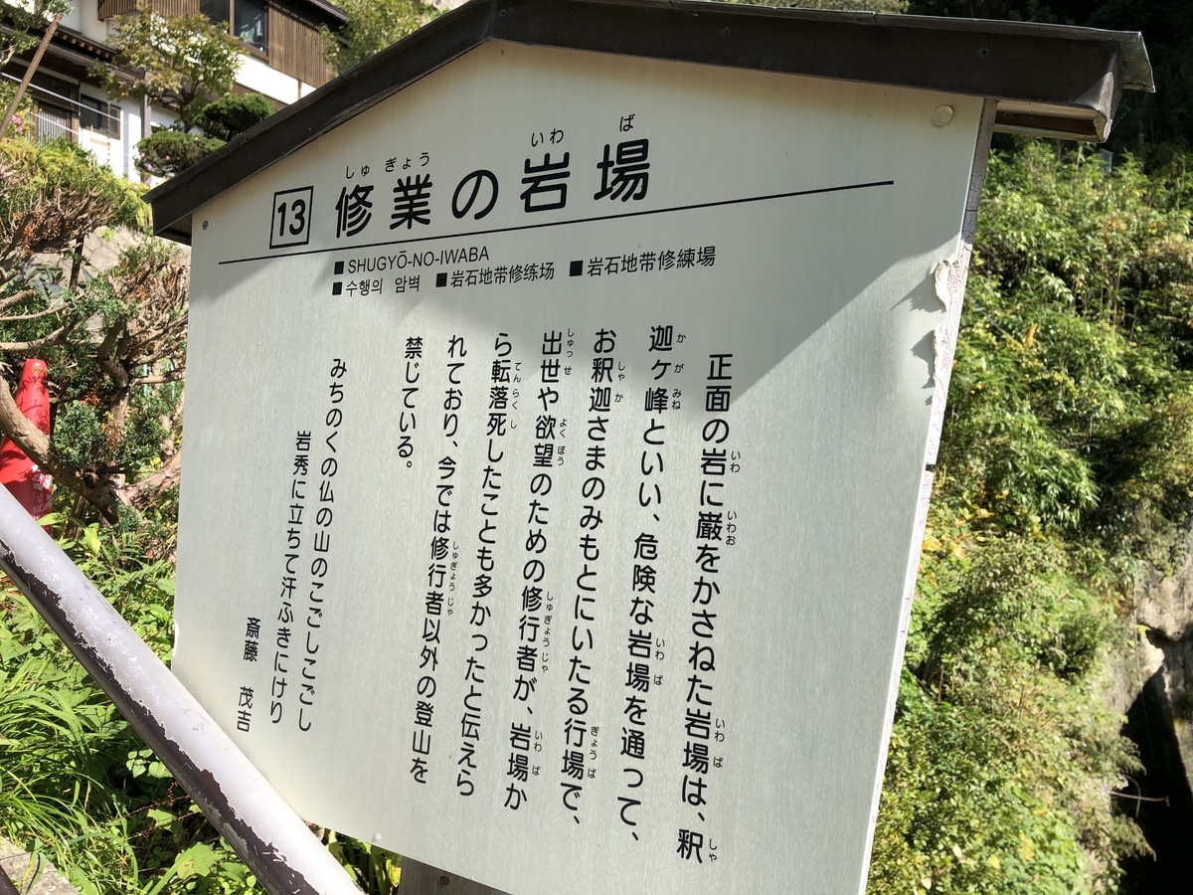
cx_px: 596
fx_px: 965
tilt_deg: +3.1
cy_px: 448
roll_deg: +1.3
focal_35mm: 28
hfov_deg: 63.4
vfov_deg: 49.7
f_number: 1.8
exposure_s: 1/934
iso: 20
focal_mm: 3.99
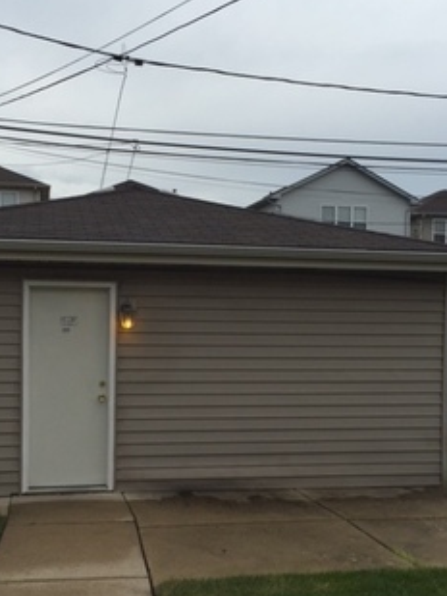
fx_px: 774
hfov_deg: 32.1
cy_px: 343
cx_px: 183
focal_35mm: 45
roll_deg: -0.7
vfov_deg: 41.9
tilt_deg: -2.6
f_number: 2.2
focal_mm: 4.15
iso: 32
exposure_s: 1/628
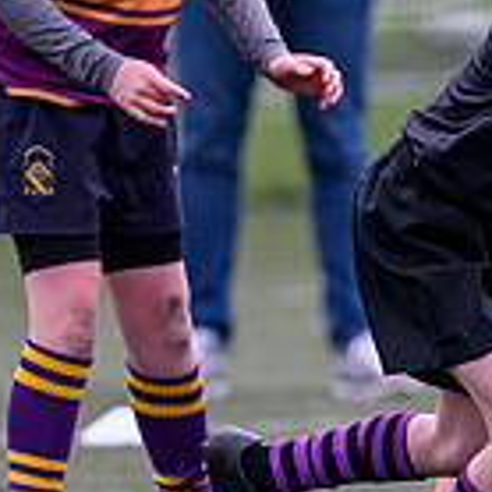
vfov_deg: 1.0
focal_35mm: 1749
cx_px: 738
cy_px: 473
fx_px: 28124
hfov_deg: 1.0
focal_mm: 400
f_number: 3.5
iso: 500
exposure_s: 1/1250
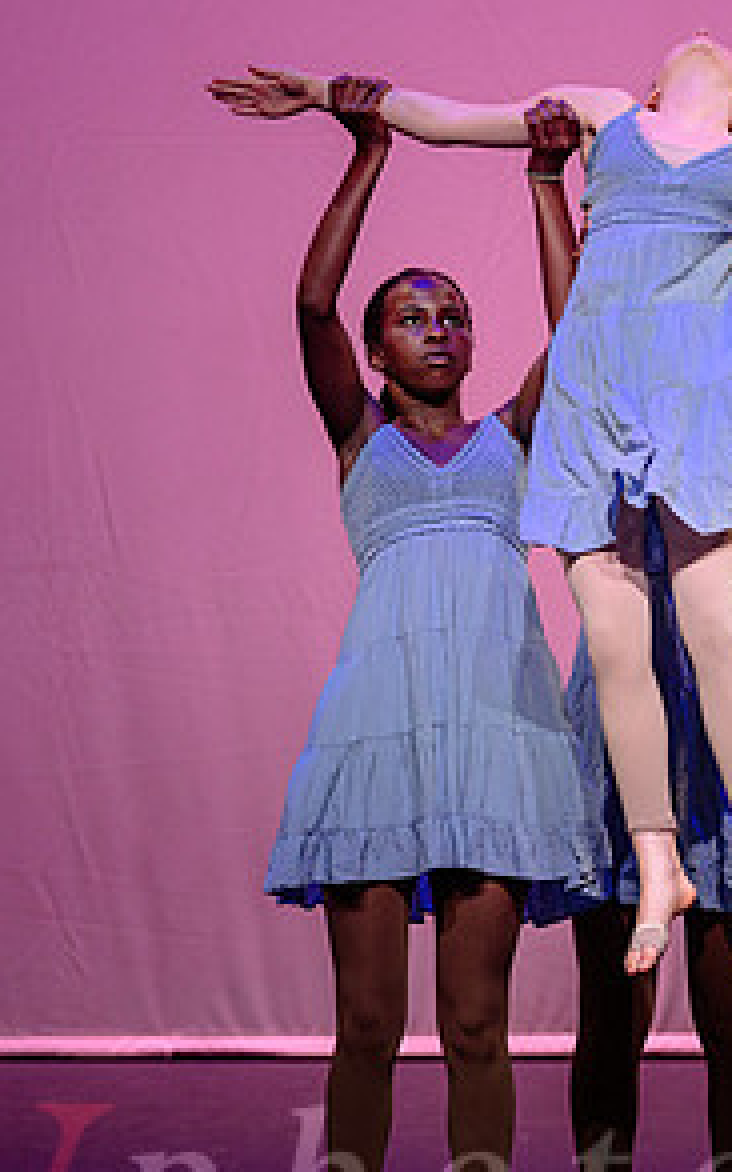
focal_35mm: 381
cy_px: 665
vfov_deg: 5.5
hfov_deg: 3.4
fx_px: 12167
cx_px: 821
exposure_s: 1/500
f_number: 2.8
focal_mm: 170
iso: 1250
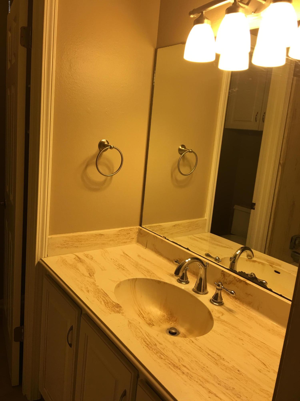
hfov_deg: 48.2
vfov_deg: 61.7
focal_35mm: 29
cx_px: 150
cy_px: 200
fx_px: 335
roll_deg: -5.3
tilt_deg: -11.6
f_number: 2.2
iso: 25
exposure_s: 1/15
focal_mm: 4.15
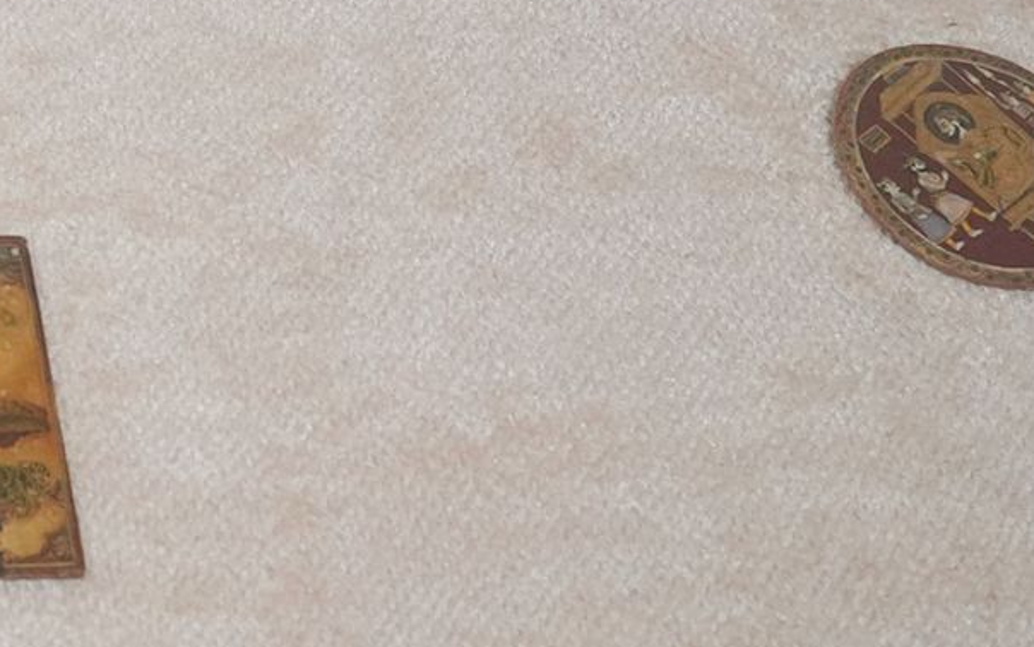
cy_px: -89
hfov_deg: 21.4
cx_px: -522
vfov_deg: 15.6
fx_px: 2283
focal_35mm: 81
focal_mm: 24
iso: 3200
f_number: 5
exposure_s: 1/80
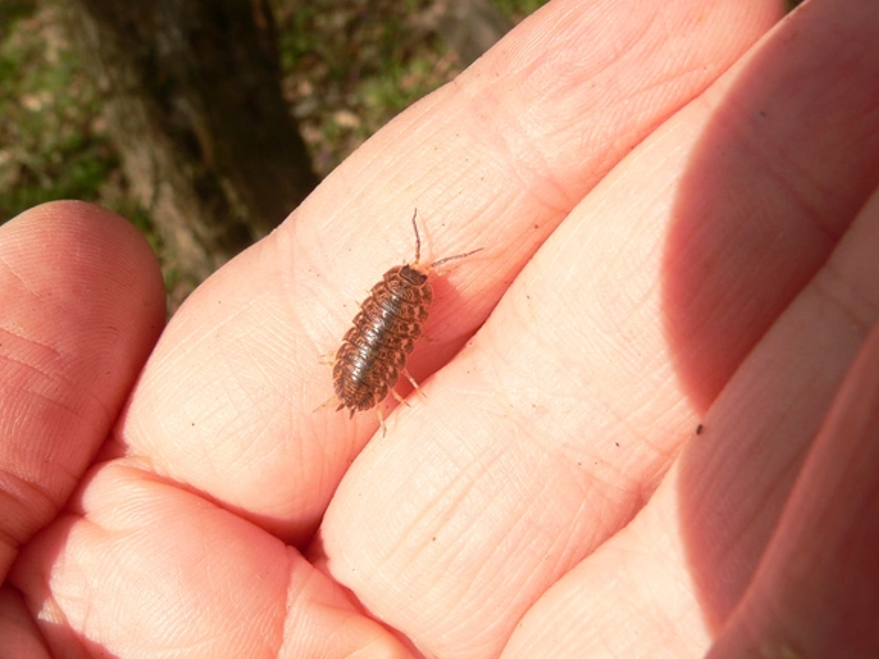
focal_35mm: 40
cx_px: 392
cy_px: 357
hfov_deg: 46.7
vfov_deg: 35.9
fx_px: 1016
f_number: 5.6
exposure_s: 1/400
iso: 100
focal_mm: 6
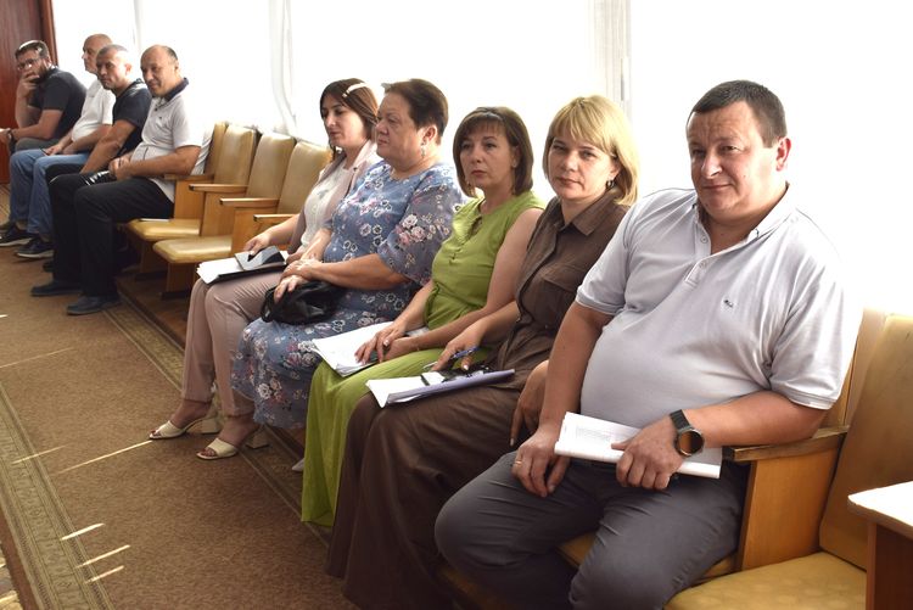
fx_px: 1332
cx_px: 456
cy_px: 305
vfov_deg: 25.8
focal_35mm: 52
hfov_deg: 37.8
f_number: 5.6
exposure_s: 1/125
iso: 160
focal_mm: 35
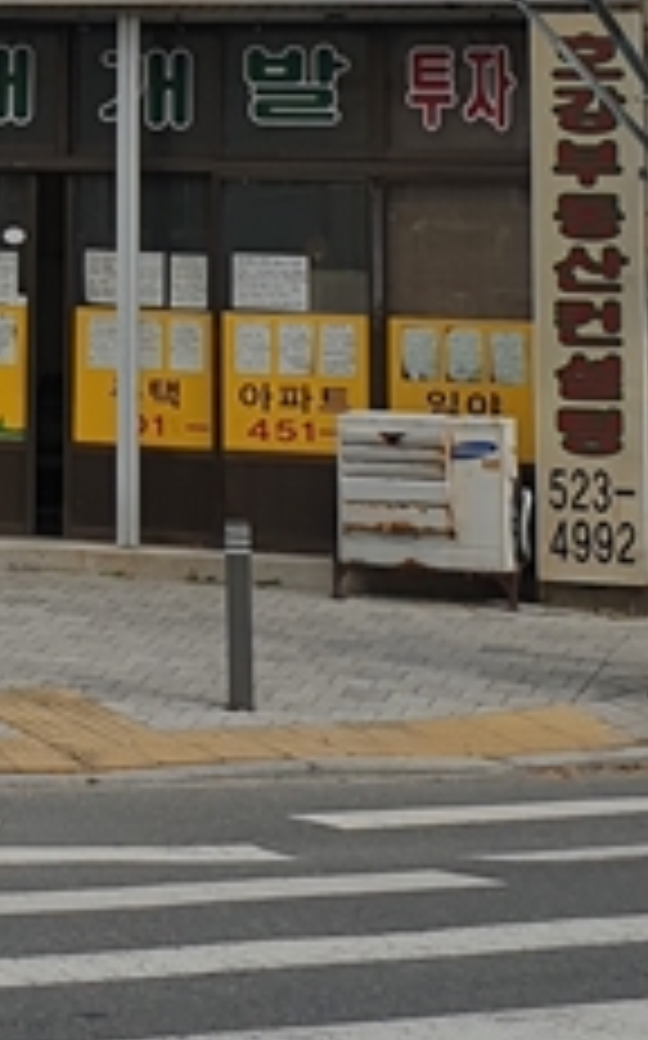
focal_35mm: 86
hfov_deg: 14.1
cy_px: -243
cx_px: -360
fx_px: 2435
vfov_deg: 22.1
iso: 50
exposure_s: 1/1272
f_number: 2.4
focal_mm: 4.3
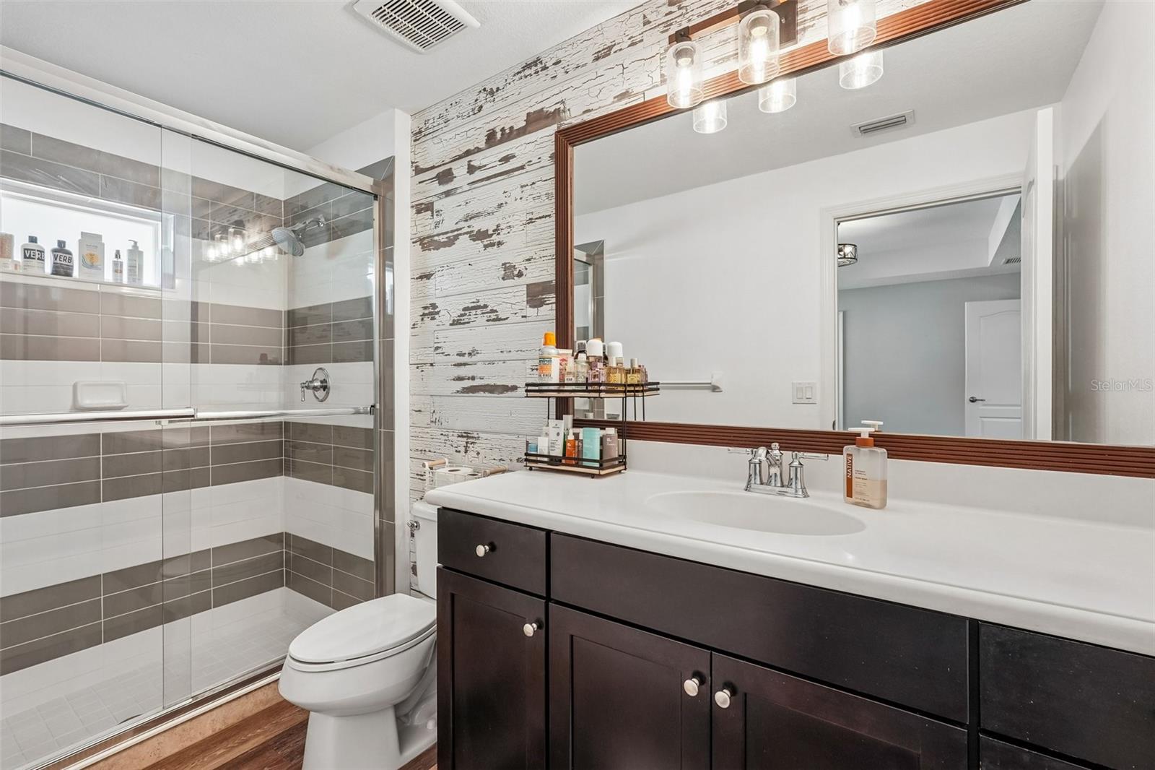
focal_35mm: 16
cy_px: 385
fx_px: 513
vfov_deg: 73.7
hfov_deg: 96.7
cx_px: 578
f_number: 8
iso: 400
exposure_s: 1/20
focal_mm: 16
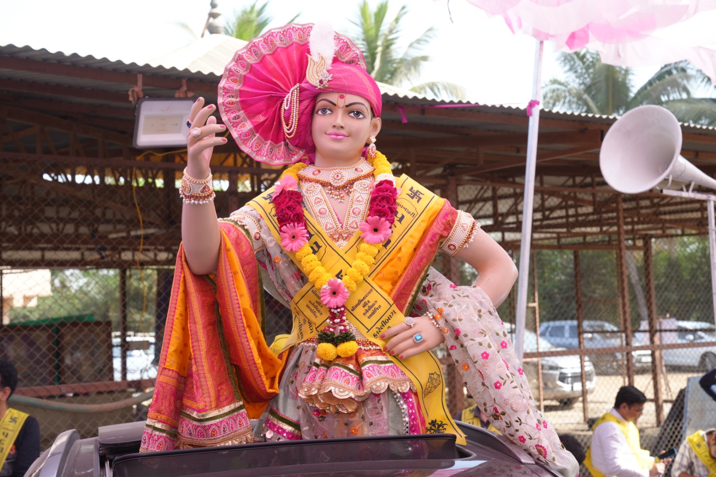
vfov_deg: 22.3
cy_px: 238
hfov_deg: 32.9
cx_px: 358
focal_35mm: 61
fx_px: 1213
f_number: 7.1
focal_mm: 61
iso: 250
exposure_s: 1/125
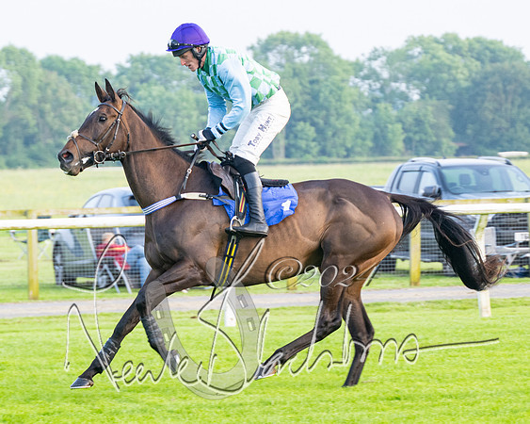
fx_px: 3269
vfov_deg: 7.4
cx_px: 254
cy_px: 200
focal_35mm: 208
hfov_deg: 9.3
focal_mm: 98
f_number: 4
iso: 400
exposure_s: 1/400
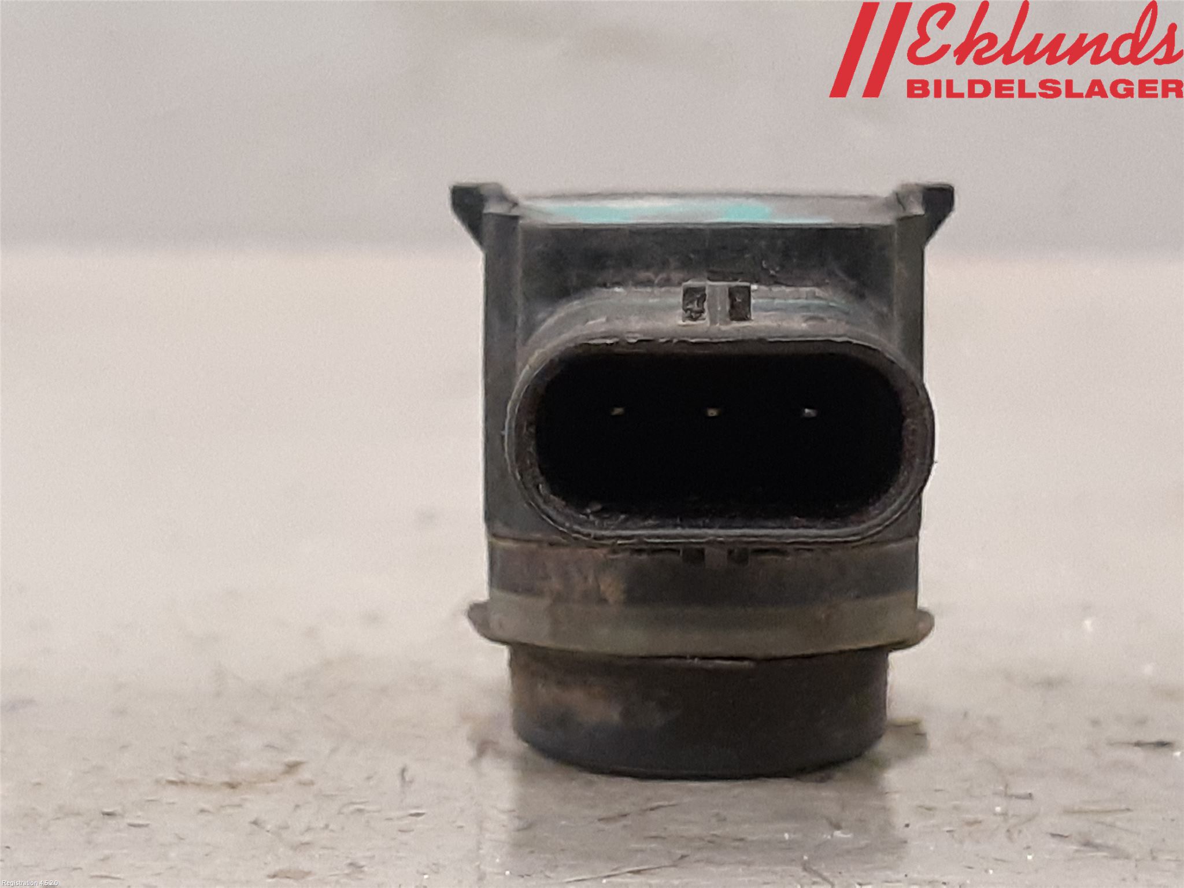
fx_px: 889
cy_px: 444
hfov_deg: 67.3
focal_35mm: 26
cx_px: 592
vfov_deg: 53.1
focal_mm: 3.93
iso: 250
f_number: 1.7
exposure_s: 1/50
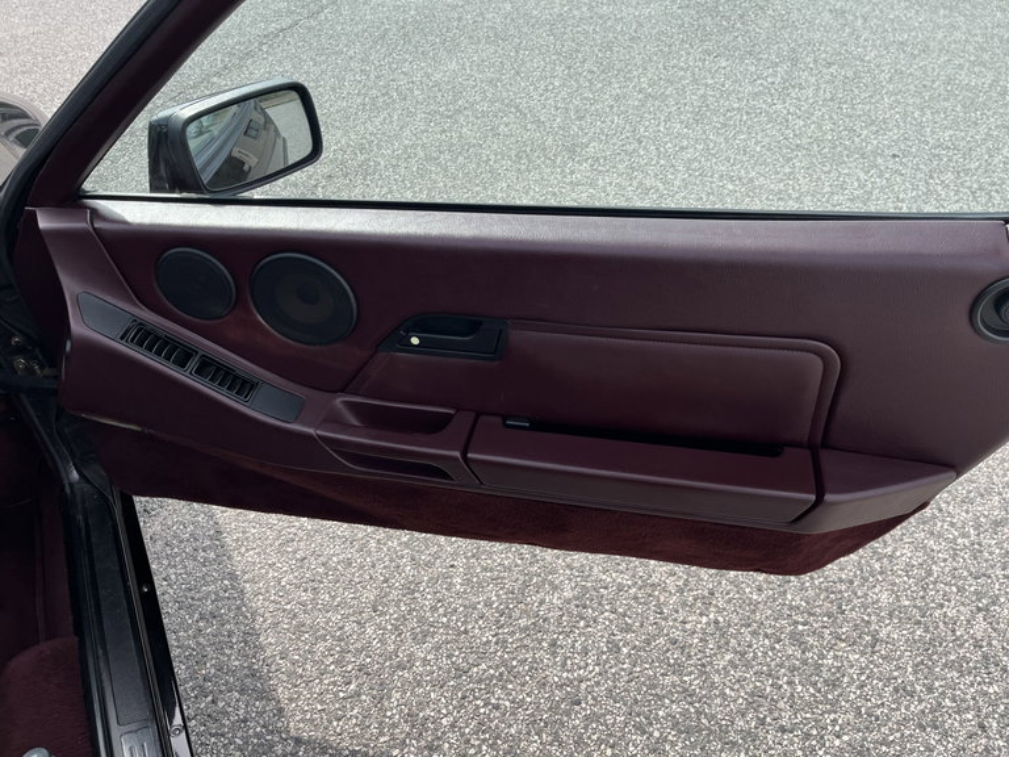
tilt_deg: -37.7
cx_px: 504
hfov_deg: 67.3
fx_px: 758
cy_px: 378
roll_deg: +0.1
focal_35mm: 26
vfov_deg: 53.1
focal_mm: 5.1
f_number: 1.6
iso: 50
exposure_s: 1/1497
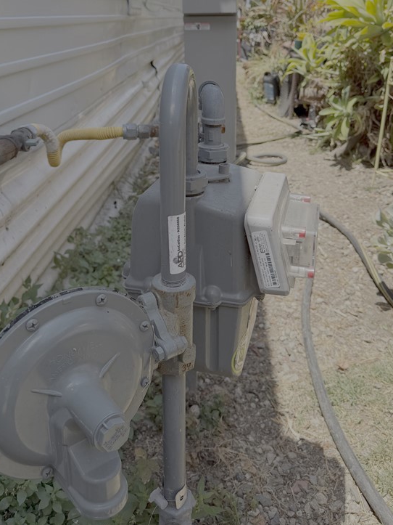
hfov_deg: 41.8
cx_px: 190
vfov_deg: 52.9
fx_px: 515
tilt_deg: -15.4
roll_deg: -0.9
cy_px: 174
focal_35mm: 34
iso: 80
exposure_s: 1/2299
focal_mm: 6.76
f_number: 1.78
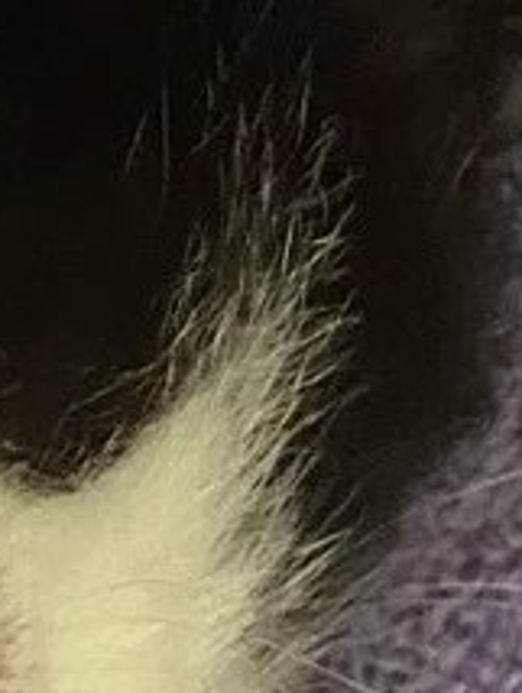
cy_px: 492
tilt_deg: -58.3
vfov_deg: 10.2
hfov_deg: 7.5
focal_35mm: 194
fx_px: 3893
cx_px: -253
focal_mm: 4.25
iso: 800
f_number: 1.8
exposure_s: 1/28
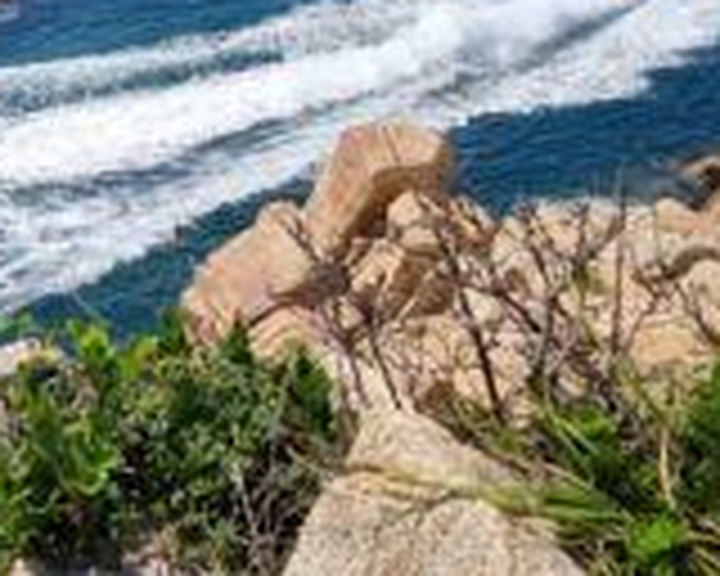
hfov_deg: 24.1
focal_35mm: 76
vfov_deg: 19.7
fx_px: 1620
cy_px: 29
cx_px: 25
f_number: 1.8
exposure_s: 1/1708
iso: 50
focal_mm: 6.7
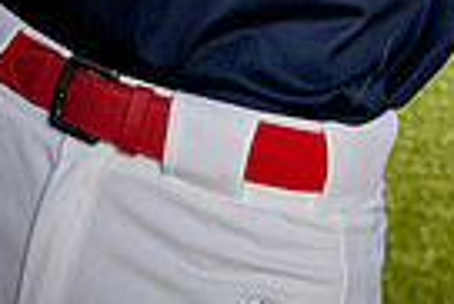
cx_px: 334
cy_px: -411
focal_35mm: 172
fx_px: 2171
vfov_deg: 7.5
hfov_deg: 11.9
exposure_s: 1/250
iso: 125
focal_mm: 52
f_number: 8
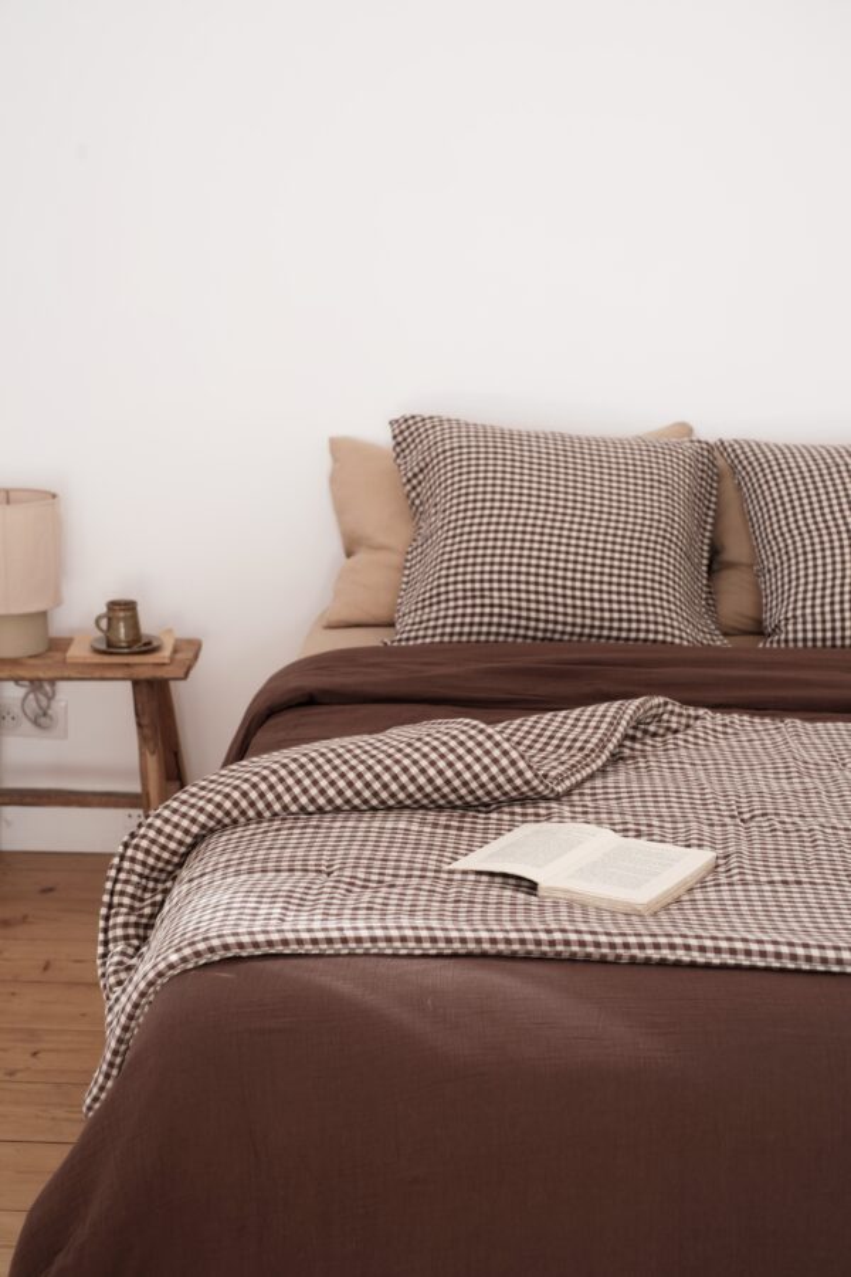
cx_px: 426
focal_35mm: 53
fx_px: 1879
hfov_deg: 25.5
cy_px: 638
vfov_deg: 37.5
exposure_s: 1/52
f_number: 4
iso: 1600
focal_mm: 35
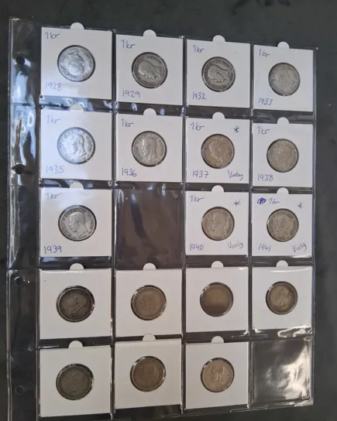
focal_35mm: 28
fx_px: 349
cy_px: 221
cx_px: 171
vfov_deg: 62.2
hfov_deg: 51.5
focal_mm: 3.98
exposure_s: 1/100
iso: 200
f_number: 1.8
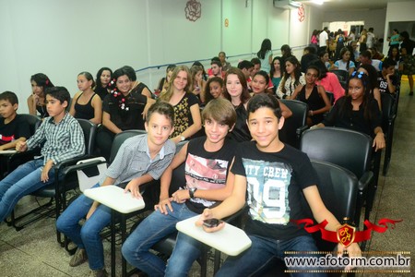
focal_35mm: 30
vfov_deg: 43.6
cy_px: 138
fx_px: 346
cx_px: 208
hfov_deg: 61.9
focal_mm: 20
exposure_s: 1/100
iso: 3200
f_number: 3.5
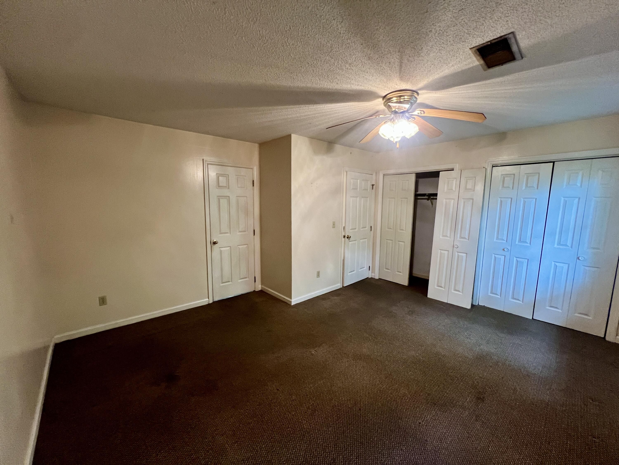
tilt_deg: -8.0
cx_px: 310
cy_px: 232
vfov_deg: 89.9
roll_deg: +0.0
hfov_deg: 106.2
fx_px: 232
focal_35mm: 13
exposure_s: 1/60
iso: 400
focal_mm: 1.57
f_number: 1.8
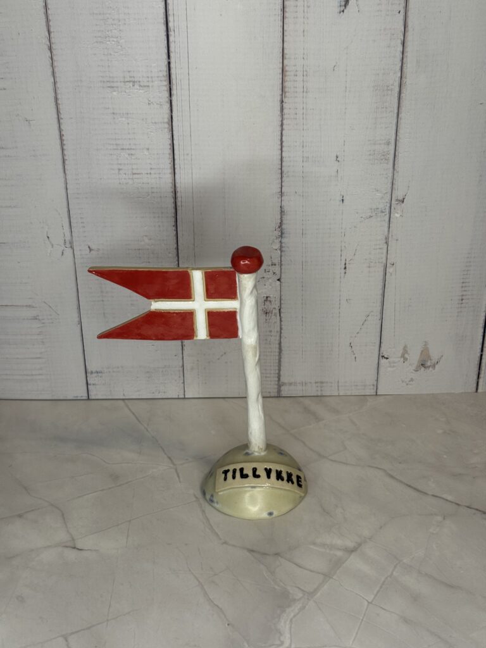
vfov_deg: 39.7
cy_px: 324
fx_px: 899
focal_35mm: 48
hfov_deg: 30.3
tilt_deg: -23.3
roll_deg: +0.2
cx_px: 243
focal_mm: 6.76
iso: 80
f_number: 1.78
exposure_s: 1/119
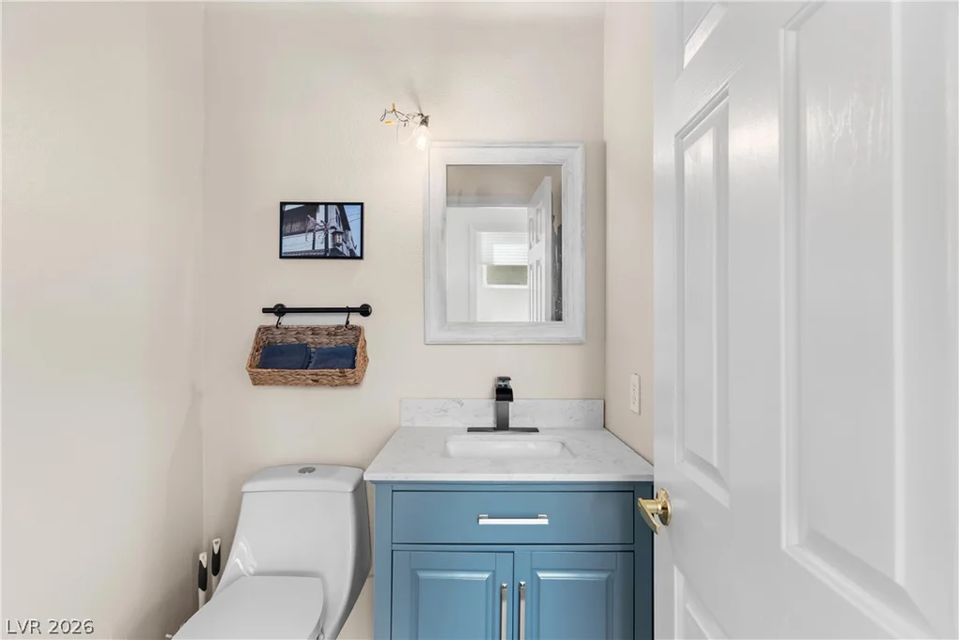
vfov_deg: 70.5
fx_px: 453
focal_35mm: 17
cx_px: 480
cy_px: 320
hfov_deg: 93.3
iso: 400
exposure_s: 1/4
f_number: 8
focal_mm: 17
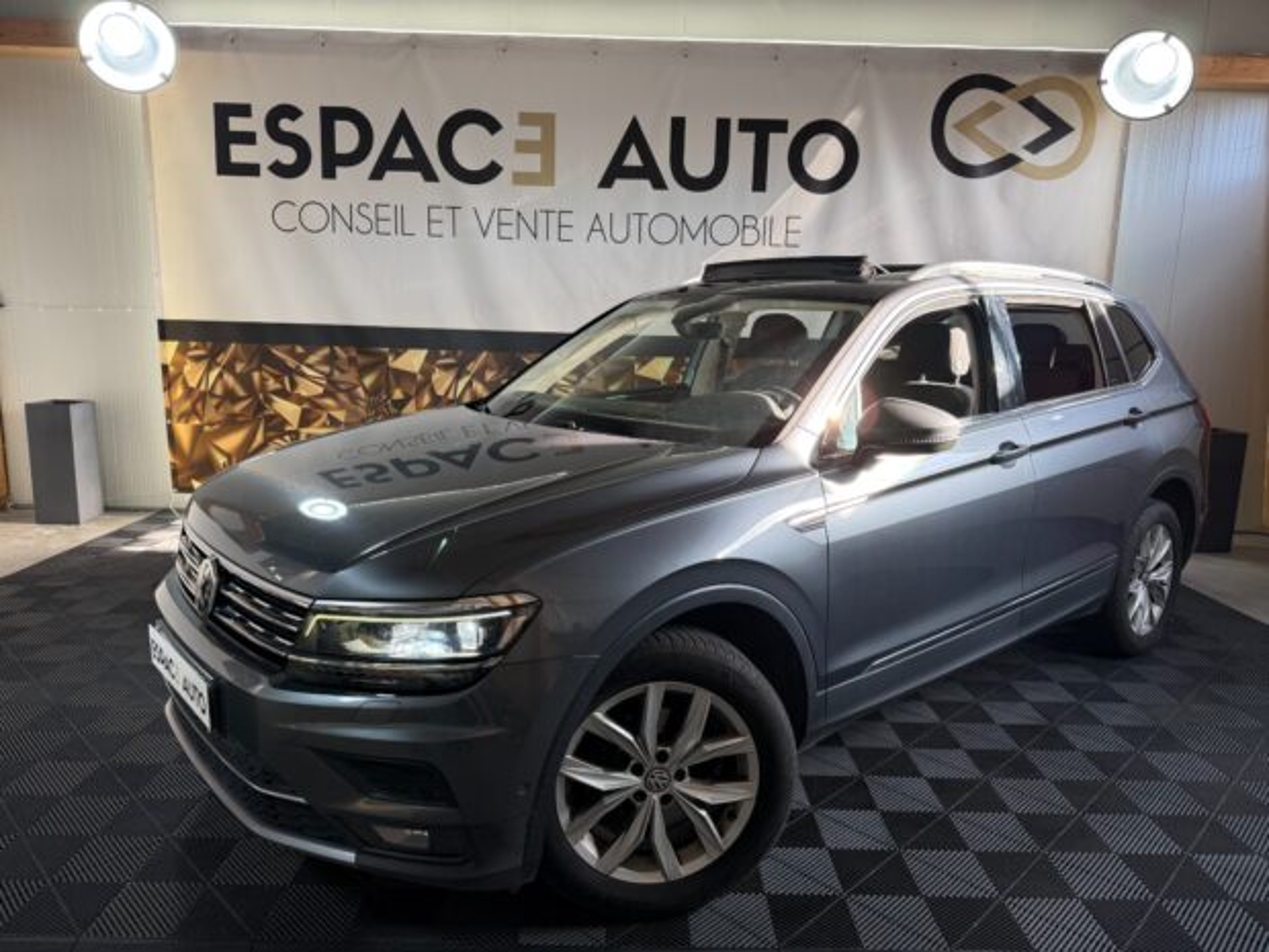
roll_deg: -1.5
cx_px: 634
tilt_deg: -10.0
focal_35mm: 24
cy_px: 476
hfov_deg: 71.6
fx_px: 880
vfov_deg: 56.8
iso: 125
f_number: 1.78
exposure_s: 1/100
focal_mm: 6.76
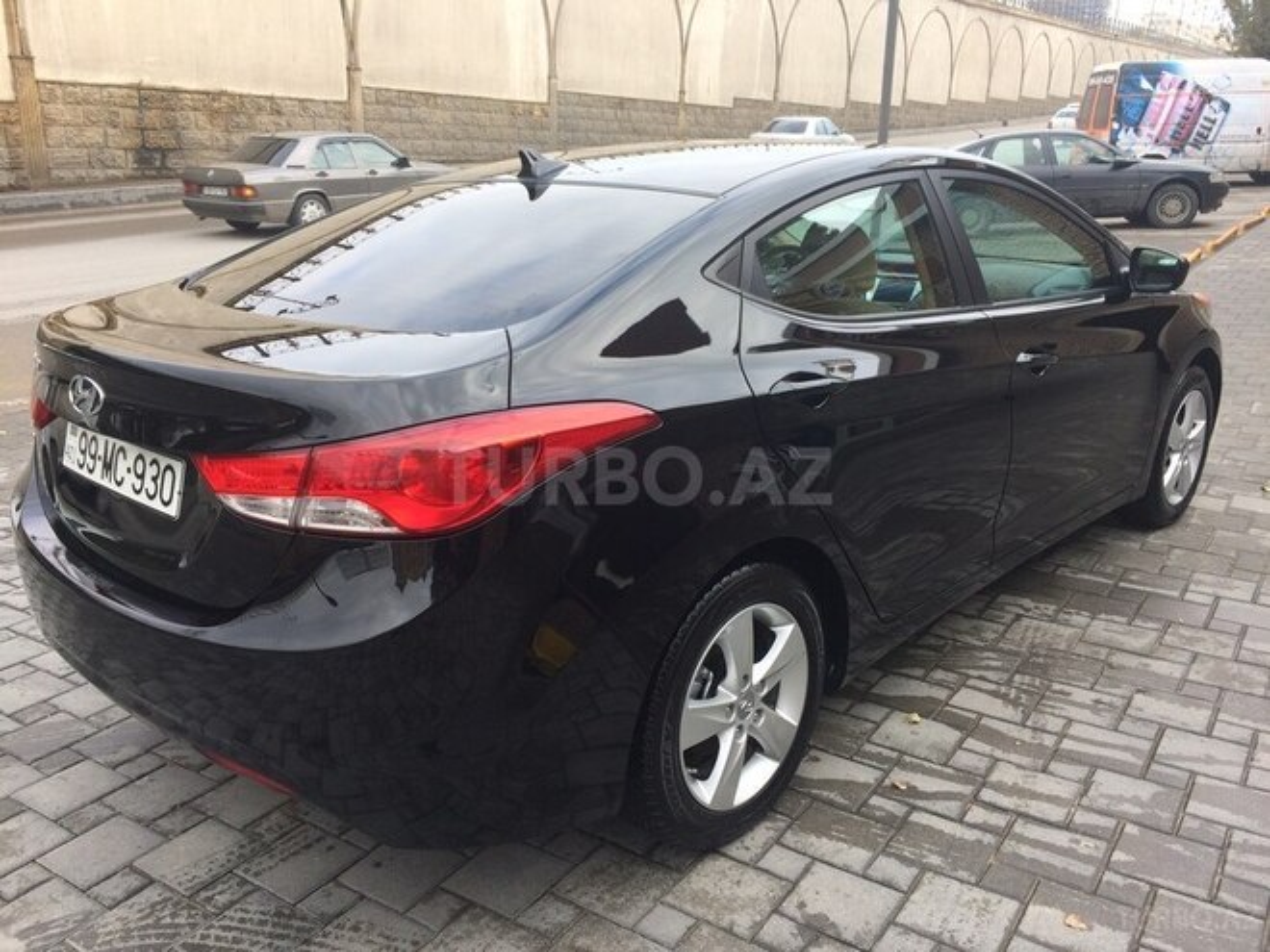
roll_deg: -1.4
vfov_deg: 48.2
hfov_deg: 61.7
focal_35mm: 29
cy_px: 476
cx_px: 635
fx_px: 1064
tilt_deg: -20.0
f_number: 2.2
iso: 32
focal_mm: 4.15
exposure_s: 1/383
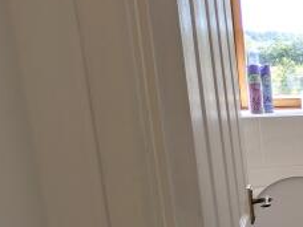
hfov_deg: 20.5
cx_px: 579
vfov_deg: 26.8
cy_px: 155
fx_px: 473
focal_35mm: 54
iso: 38
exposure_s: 1/121
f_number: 1.95
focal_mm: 2.23
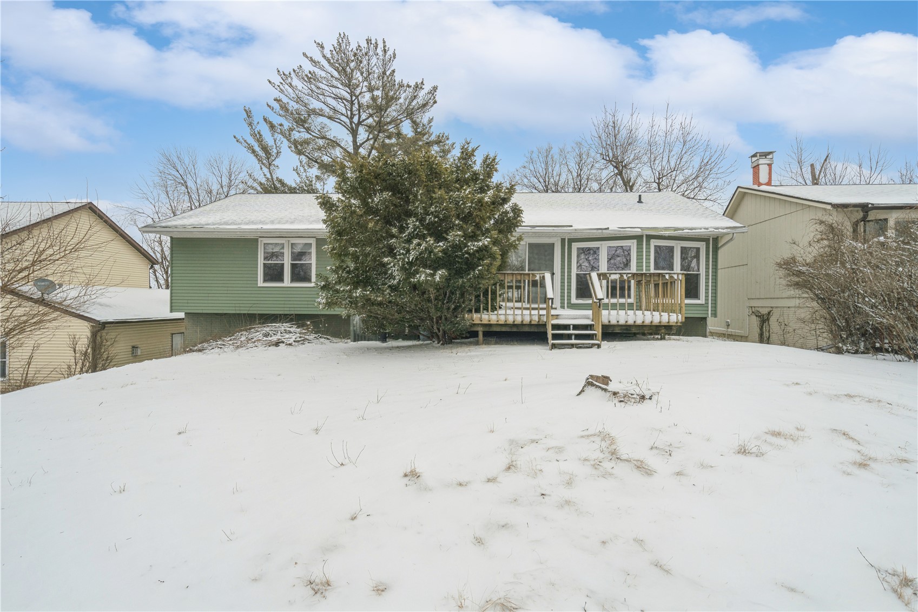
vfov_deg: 67.4
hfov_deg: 90.0
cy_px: 306
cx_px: 459
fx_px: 459
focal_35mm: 18
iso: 400
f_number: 10
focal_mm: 18
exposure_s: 1/250
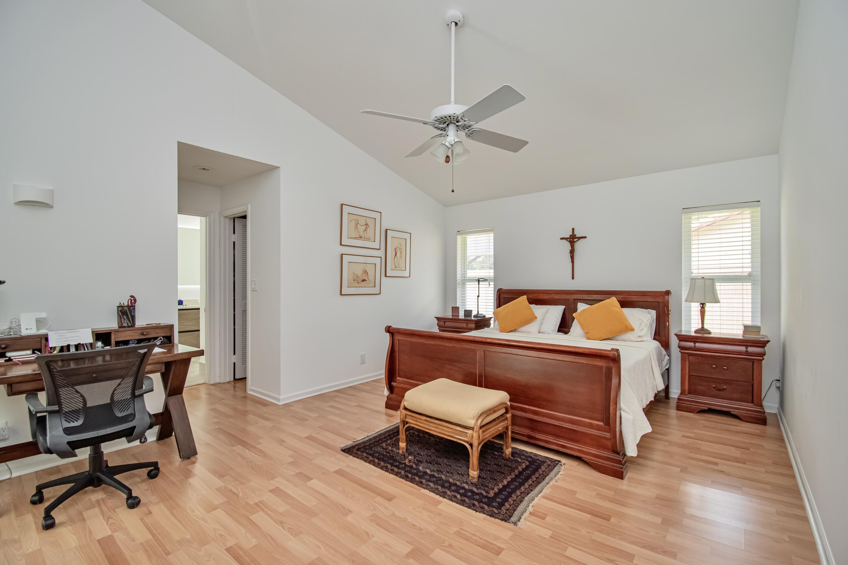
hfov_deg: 100.4
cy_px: 282
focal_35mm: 15
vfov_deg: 77.3
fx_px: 353
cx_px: 424
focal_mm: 10
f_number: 5.6
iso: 720
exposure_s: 1/125
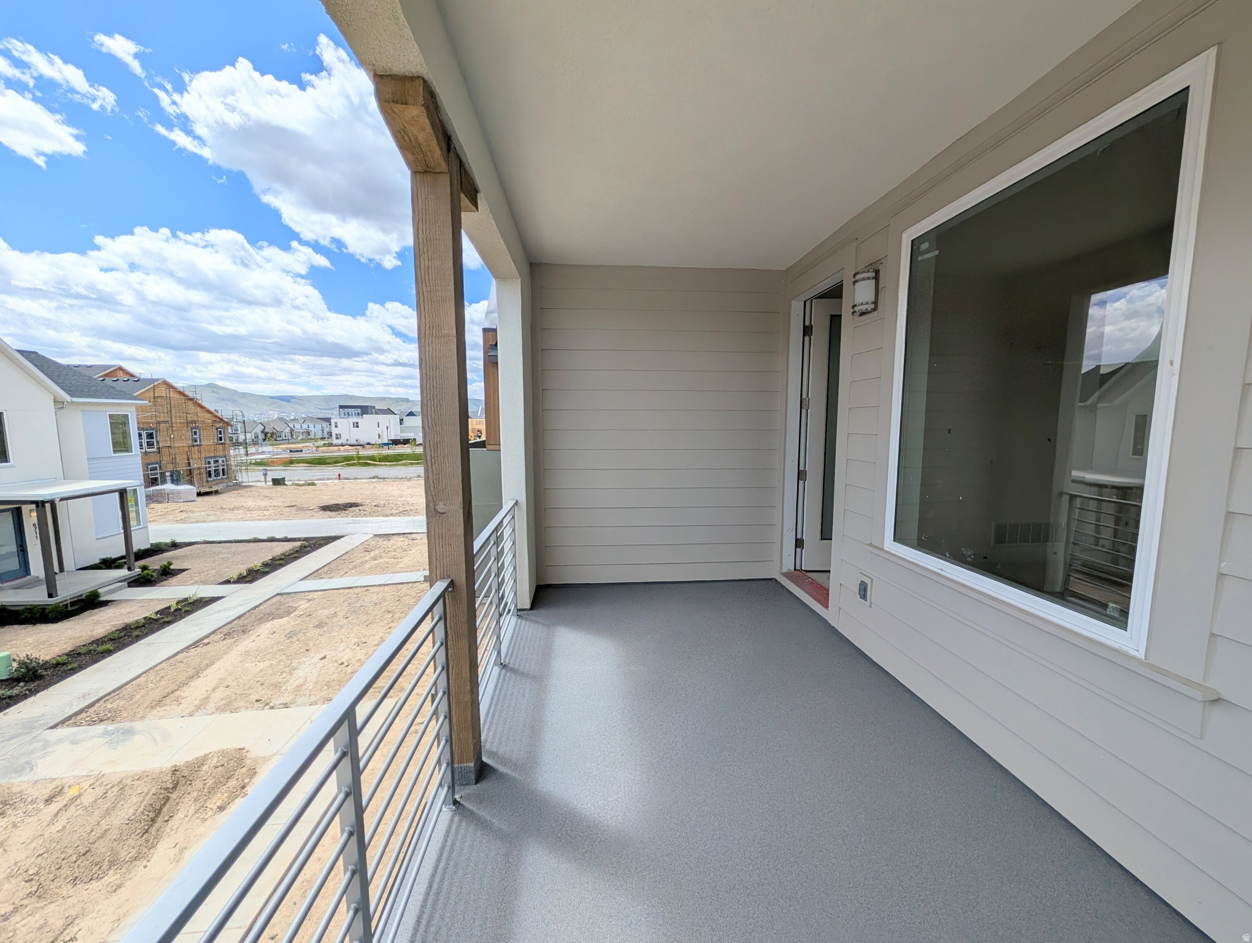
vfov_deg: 94.6
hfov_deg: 110.5
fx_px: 435
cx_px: 626
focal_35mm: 12
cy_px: 472
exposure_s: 1/4878
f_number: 1.7
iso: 49
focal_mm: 2.02
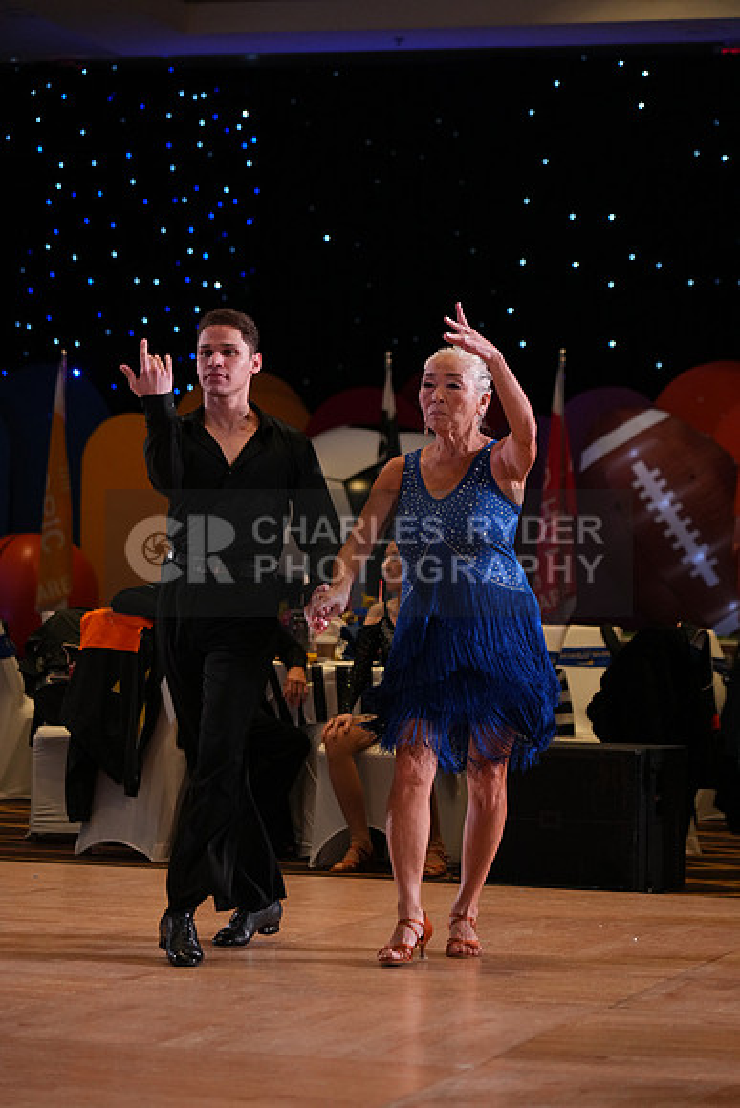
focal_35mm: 105
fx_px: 3235
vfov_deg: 19.5
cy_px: 554
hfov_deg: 13.0
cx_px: 370
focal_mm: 105
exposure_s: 1/500
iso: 2500
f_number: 4
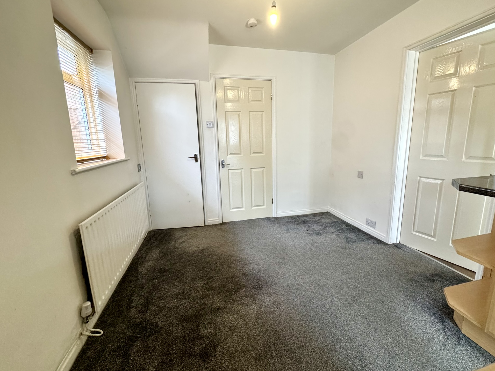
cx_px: 257
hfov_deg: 98.1
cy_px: 180
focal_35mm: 15
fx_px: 215
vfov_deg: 81.7
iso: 320
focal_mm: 2.22
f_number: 2.2
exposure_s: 1/100
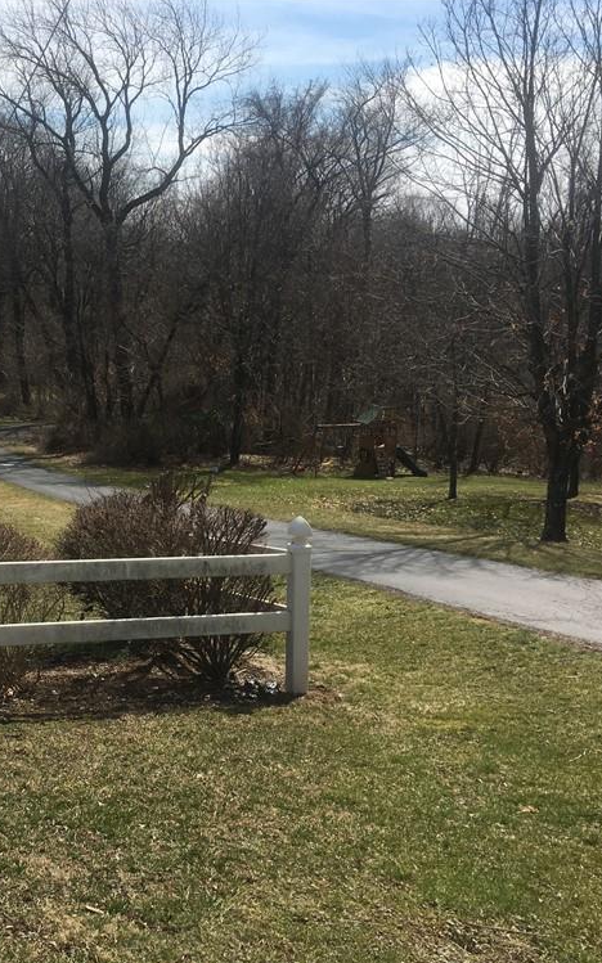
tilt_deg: -12.6
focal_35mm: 42
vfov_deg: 47.2
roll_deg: -0.2
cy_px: 487
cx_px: 86
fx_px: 1103
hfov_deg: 29.5
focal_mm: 4.15
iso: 25
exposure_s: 1/1241
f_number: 2.2
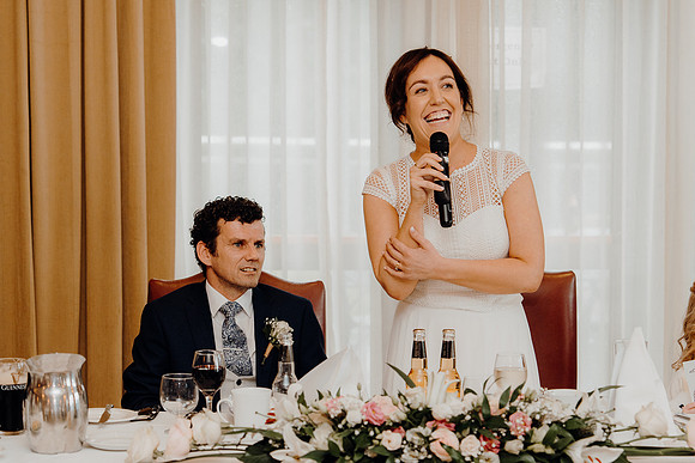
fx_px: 1989
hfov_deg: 19.8
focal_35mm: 103
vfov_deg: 13.3
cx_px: 348
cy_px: 232
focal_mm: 69
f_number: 2.8
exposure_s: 1/200
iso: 800
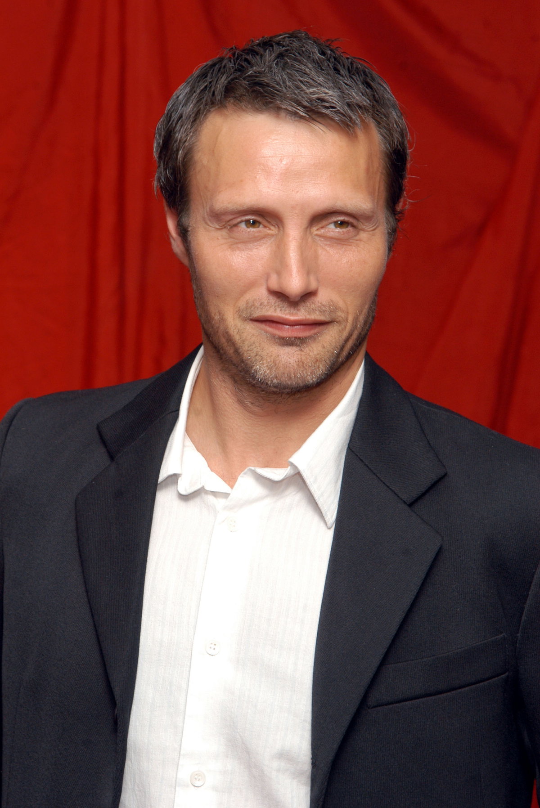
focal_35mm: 128
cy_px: 404
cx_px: 270
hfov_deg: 10.8
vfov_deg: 16.1
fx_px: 2864
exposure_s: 1/160
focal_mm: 85
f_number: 5.6
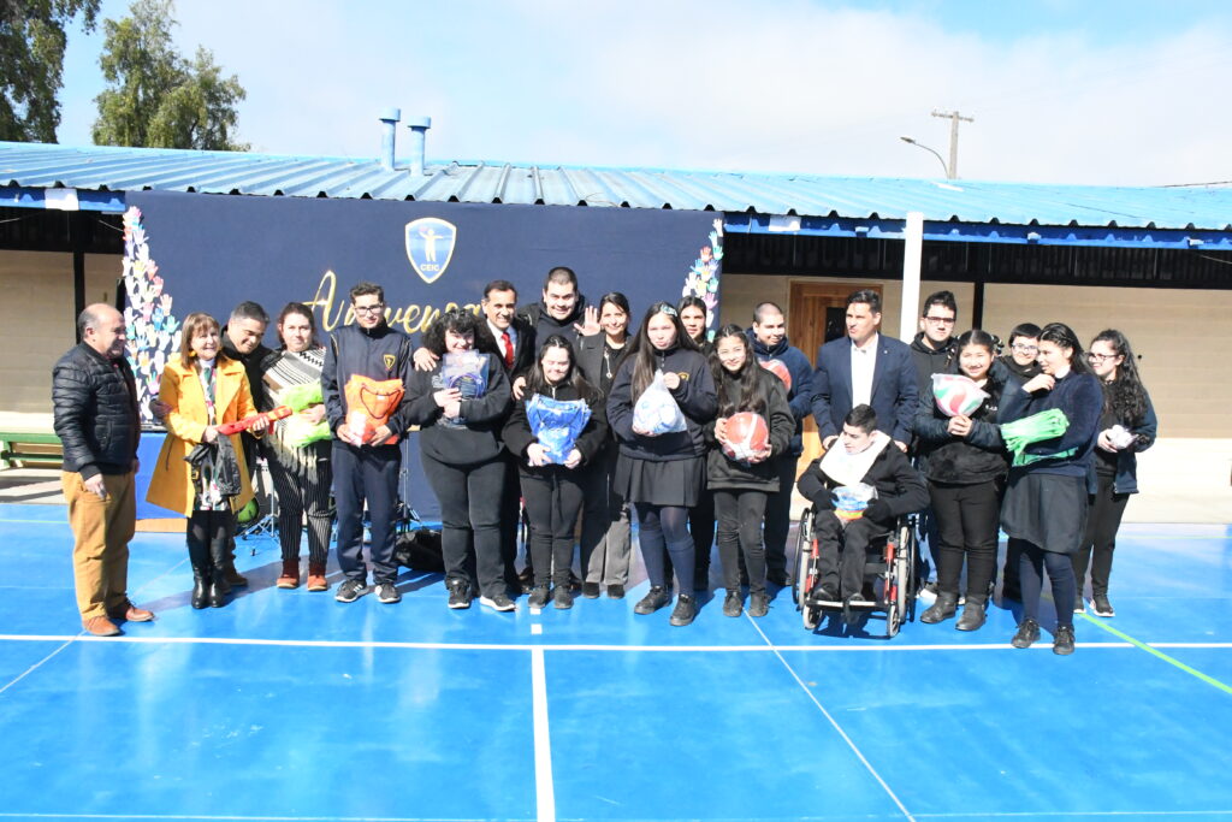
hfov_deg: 57.2
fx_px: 1129
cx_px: 616
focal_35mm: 33
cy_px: 411
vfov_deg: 40.0
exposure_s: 1/8000
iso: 8000
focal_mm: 22
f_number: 10
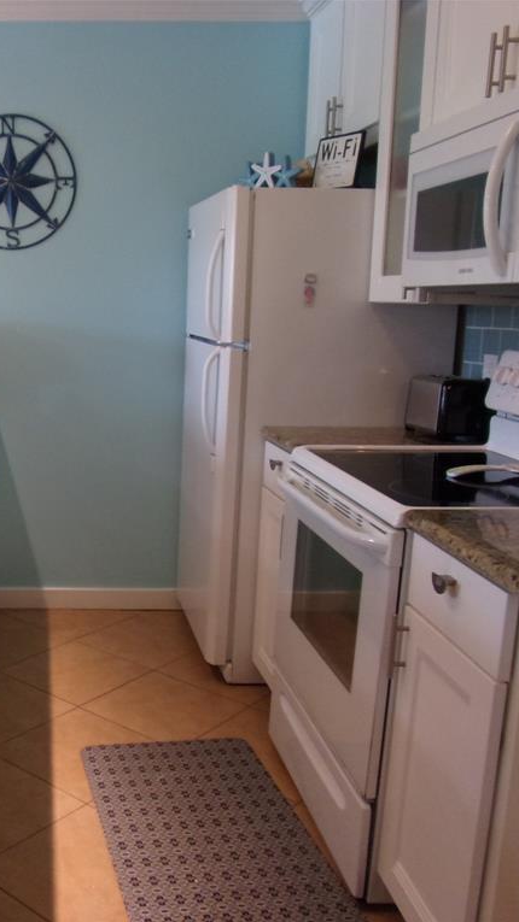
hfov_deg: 32.3
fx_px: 857
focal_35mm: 35
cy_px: 462
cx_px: 65
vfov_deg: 56.6
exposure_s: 1/34
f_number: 3.3
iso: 136
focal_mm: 4.3
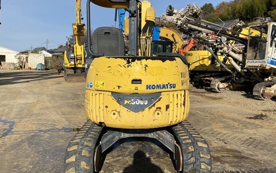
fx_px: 211
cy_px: 80
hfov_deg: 66.5
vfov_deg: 44.5
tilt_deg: -4.5
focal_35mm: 28
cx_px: 138
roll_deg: -2.5
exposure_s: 1/4115
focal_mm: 4.25
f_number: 1.8
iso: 32
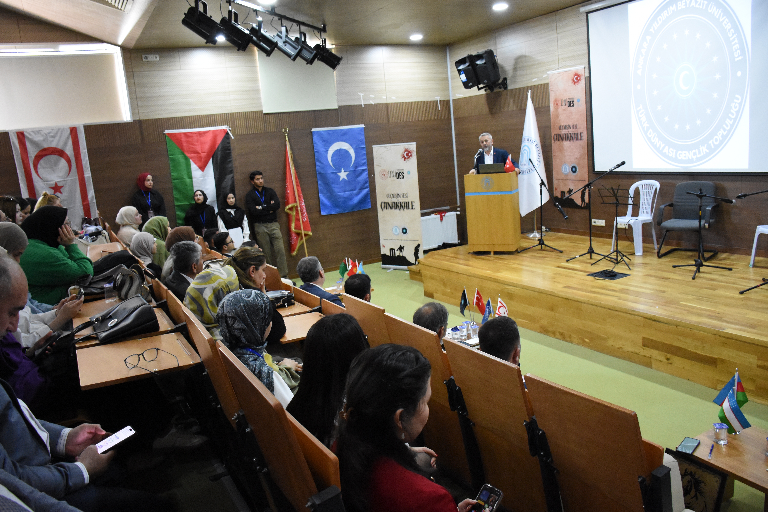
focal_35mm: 27
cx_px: 384
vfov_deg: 47.9
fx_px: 576
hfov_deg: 67.4
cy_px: 256
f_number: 4
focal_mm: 18
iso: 5000
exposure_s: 1/80
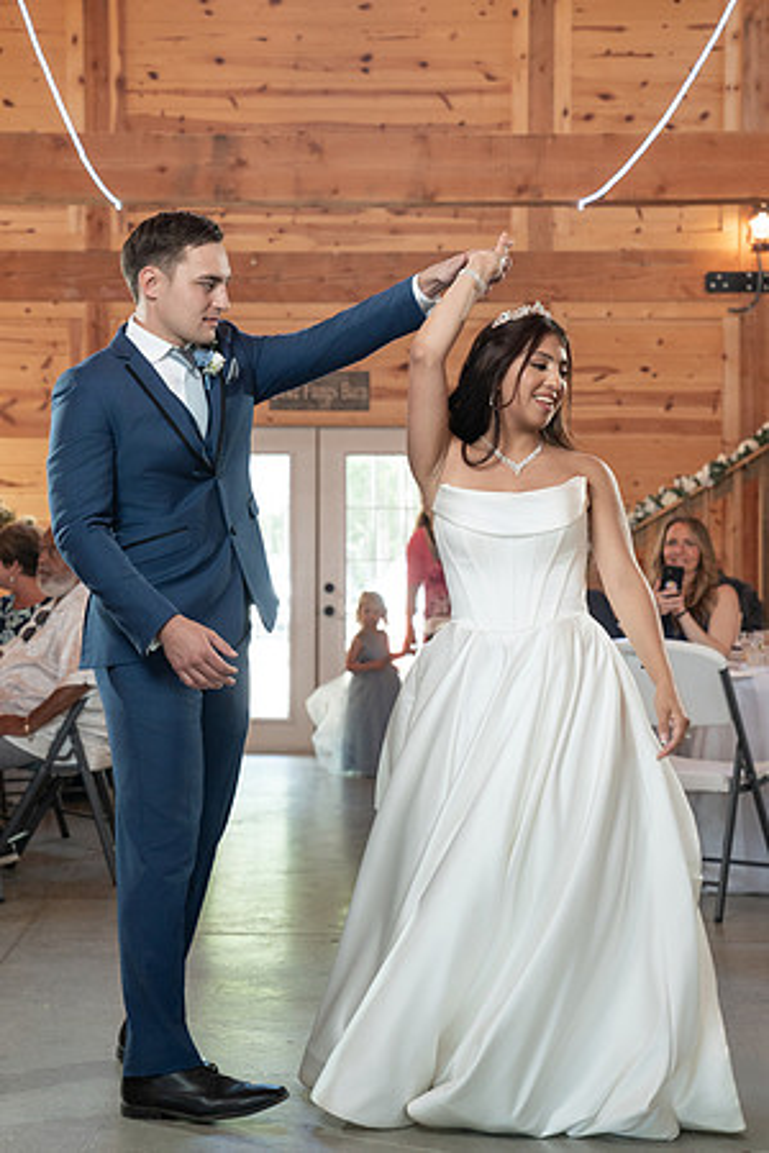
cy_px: 576
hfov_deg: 21.9
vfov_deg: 32.4
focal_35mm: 62
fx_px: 1986
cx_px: 384
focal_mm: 62
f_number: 4
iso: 2000
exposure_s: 1/200
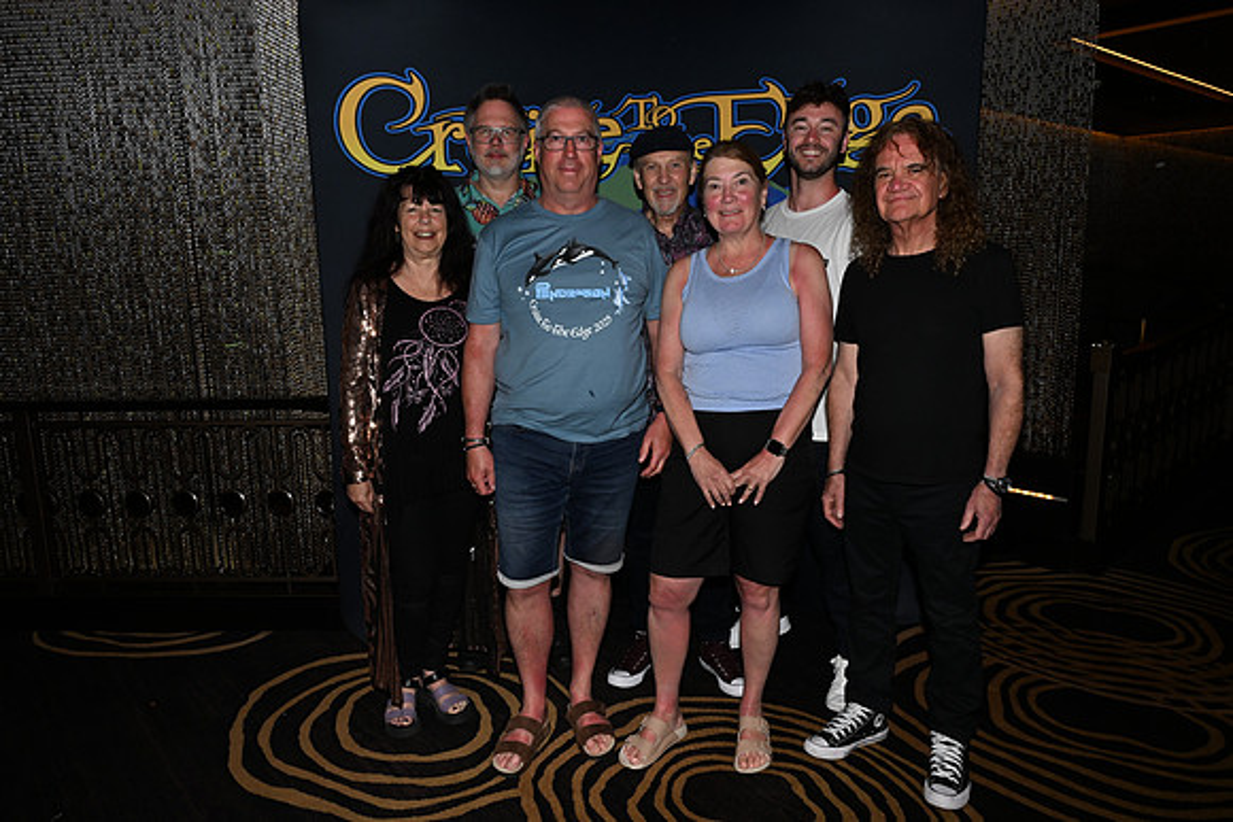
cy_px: 411
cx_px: 616
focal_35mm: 26
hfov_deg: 70.4
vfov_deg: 50.4
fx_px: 874
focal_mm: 25.5
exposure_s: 1/200
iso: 800
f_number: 18
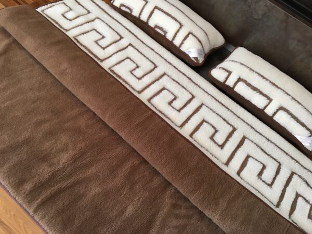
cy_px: 117
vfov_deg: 48.2
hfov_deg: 61.7
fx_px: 261
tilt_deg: -50.6
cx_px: 156
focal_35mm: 29
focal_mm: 4.15
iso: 50
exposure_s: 1/33
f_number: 2.2
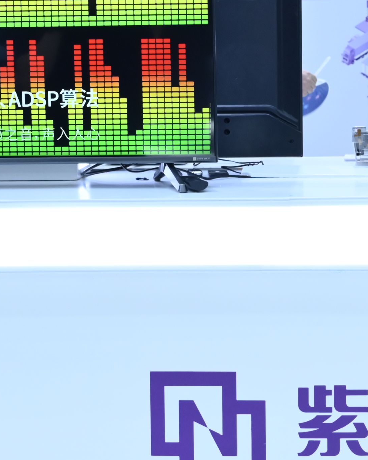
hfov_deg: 12.8
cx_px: 318
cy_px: 178
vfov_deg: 16.0
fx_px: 1634
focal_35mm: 120
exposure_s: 1/200
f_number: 4.5
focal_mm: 29
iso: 1000
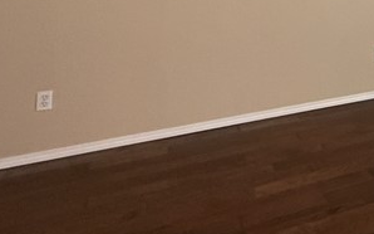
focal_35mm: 51
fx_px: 520
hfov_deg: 29.9
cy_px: -99
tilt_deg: +2.3
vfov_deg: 21.8
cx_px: 508
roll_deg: -0.4
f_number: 2.2
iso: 640
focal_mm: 2.22
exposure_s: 1/120
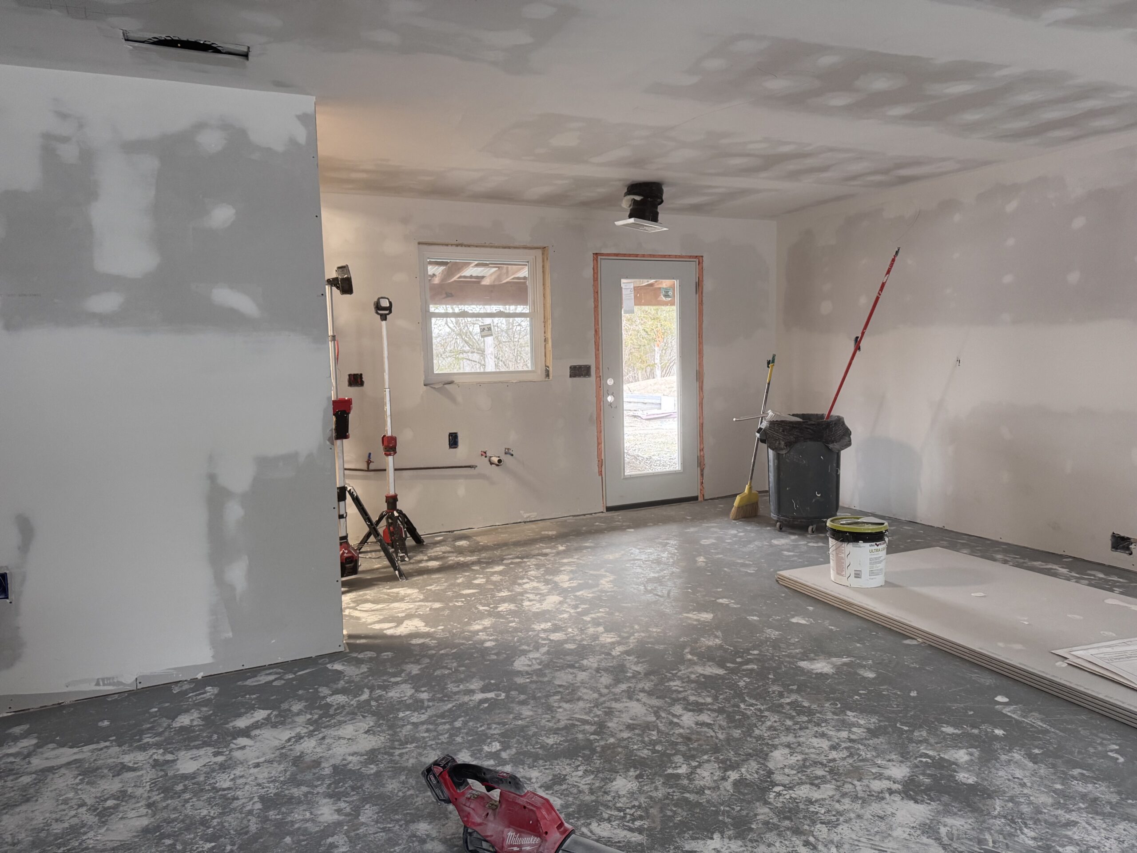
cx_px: 568
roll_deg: +1.5
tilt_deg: -4.5
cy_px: 426
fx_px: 788
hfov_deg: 71.6
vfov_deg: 56.8
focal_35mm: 24
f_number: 1.78
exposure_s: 1/60
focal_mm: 6.76
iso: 320
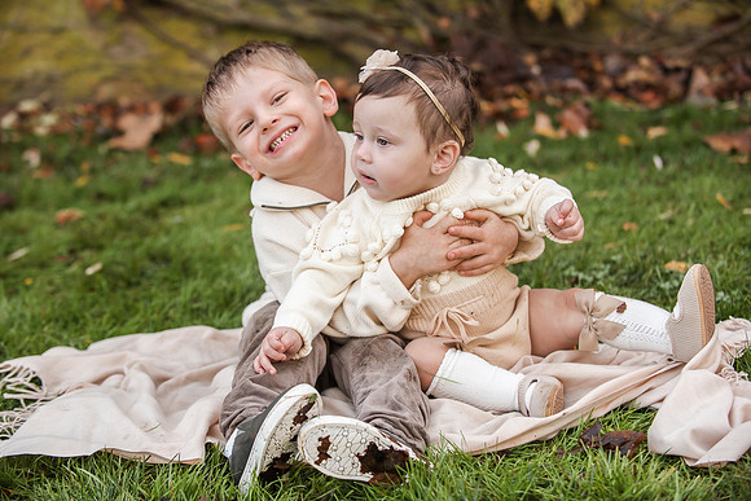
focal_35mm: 76
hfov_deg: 26.6
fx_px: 1591
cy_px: 254
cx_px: 369
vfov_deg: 17.9
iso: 800
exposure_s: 1/1000
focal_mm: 75
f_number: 3.5
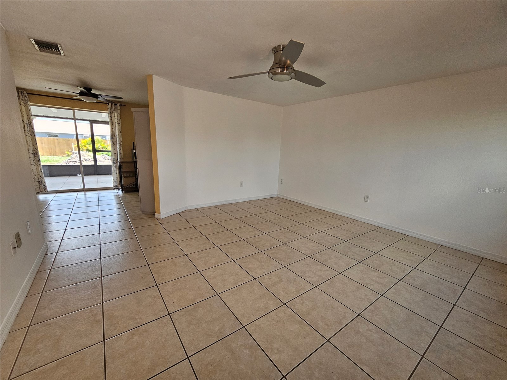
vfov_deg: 89.9
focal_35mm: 13
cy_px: 190
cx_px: 254
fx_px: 190
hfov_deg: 106.2
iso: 160
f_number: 2.2
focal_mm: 2.2
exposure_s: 1/207
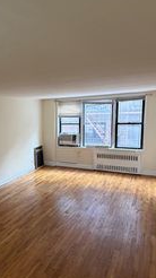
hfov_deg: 33.2
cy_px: 143
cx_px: -14
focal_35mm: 31
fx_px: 228
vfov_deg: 62.6
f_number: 2.2
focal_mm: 2.22
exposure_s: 1/60
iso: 250
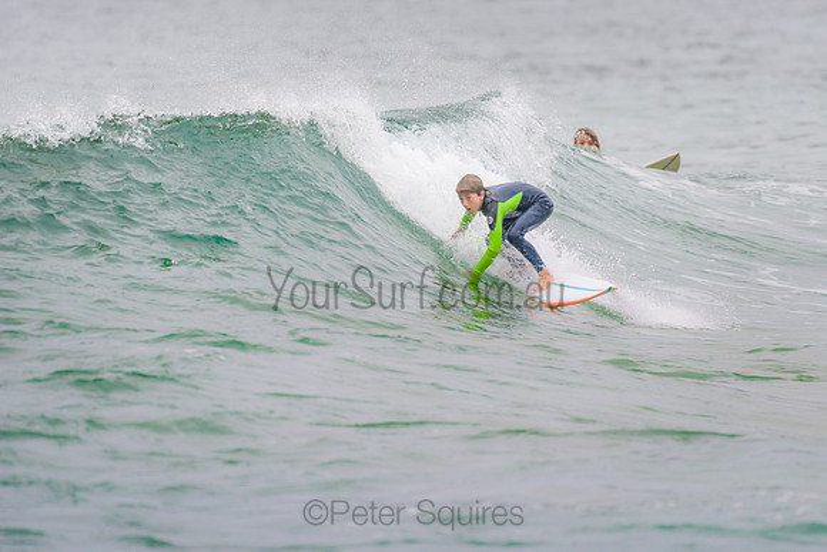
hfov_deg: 3.4
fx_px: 14083
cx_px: 507
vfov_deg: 2.2
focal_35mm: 613
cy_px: 214
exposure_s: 1/800
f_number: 5.6
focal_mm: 500
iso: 400
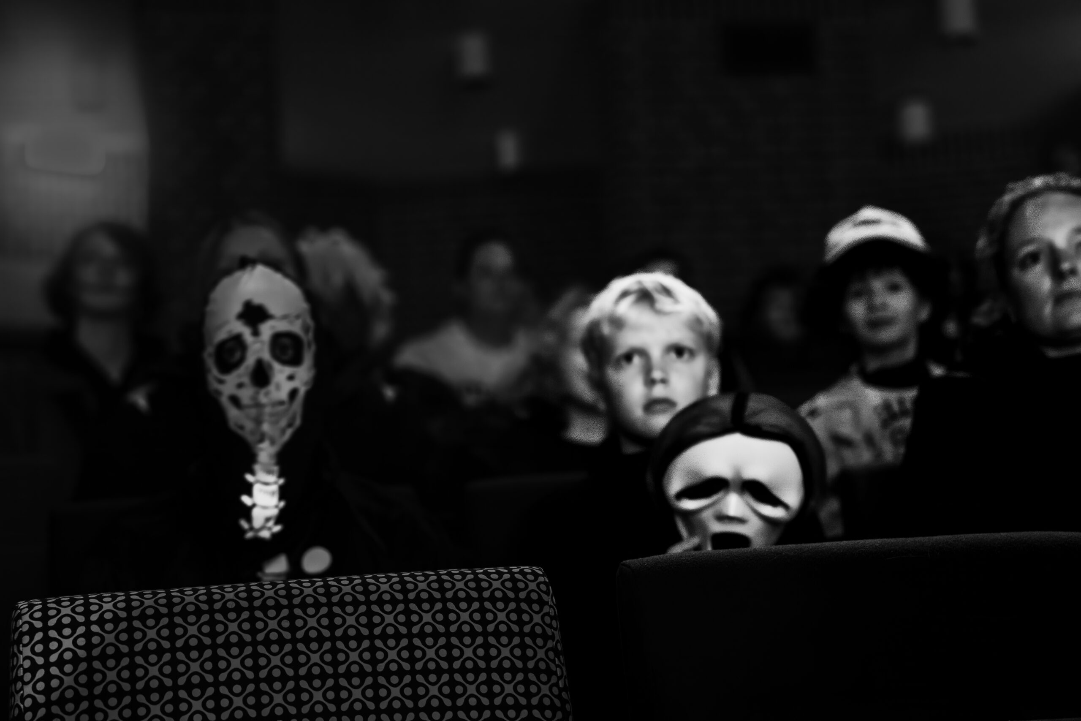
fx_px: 2102
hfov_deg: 28.8
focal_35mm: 70
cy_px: 360
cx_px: 540
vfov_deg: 19.5
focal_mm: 70
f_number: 2.8
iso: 2000
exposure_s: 1/13
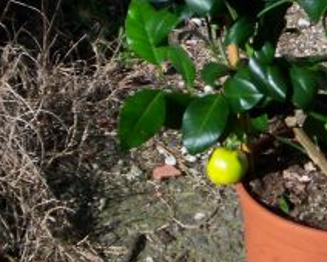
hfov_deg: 17.5
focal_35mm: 106
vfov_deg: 14.4
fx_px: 1027
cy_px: 20
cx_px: 349
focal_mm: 5.9
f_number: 4.5
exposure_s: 1/634
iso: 100
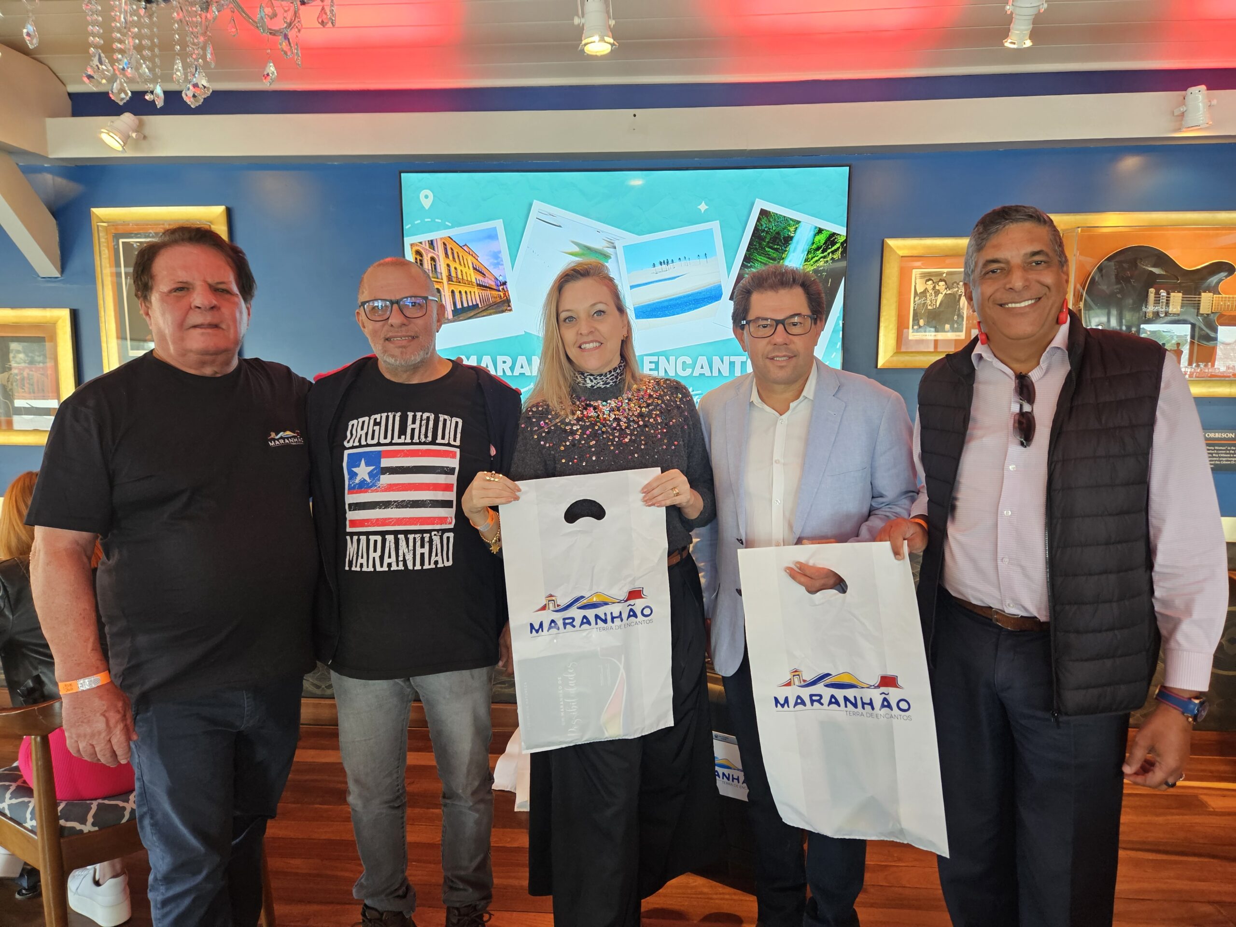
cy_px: 464
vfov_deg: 58.9
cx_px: 618
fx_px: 821
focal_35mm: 23
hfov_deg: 73.9
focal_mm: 5.4
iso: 320
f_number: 1.8
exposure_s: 1/120
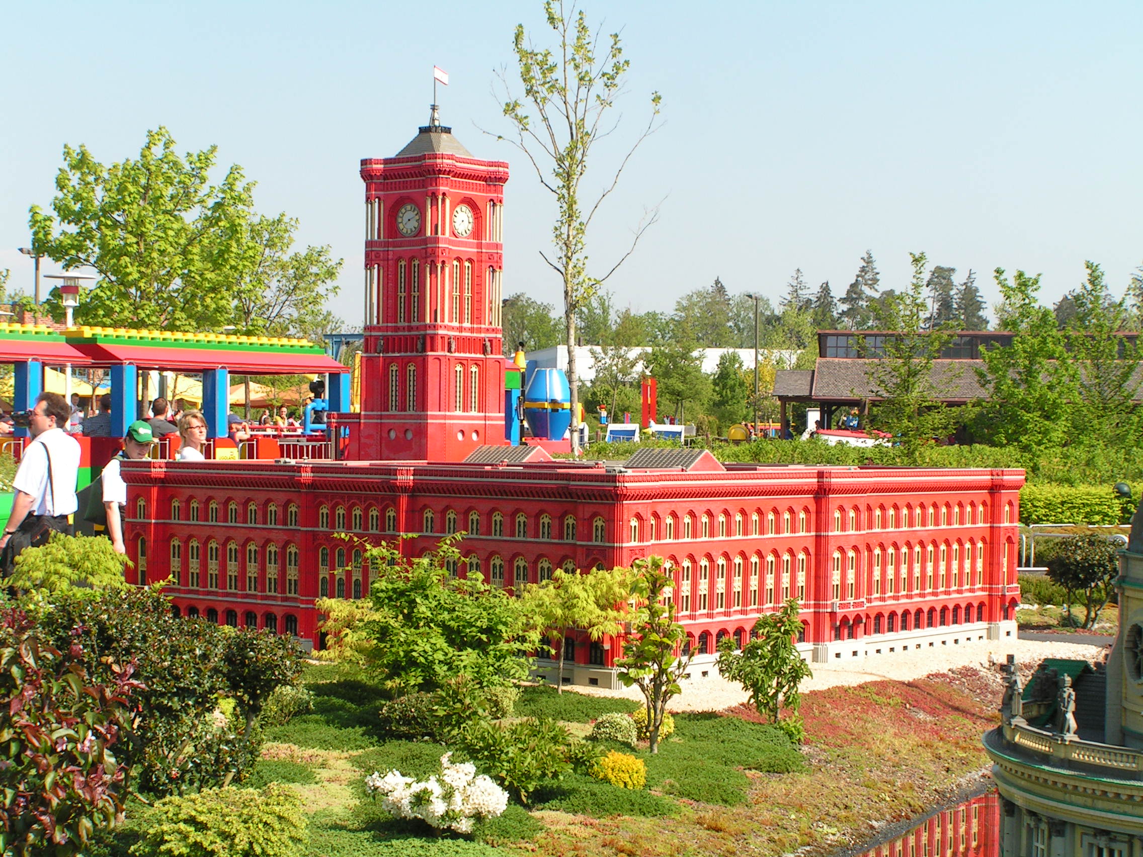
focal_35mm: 72
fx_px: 2377
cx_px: 572
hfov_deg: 27.0
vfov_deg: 20.4
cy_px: 428
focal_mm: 12.1
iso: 50
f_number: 5.6
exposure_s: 1/160
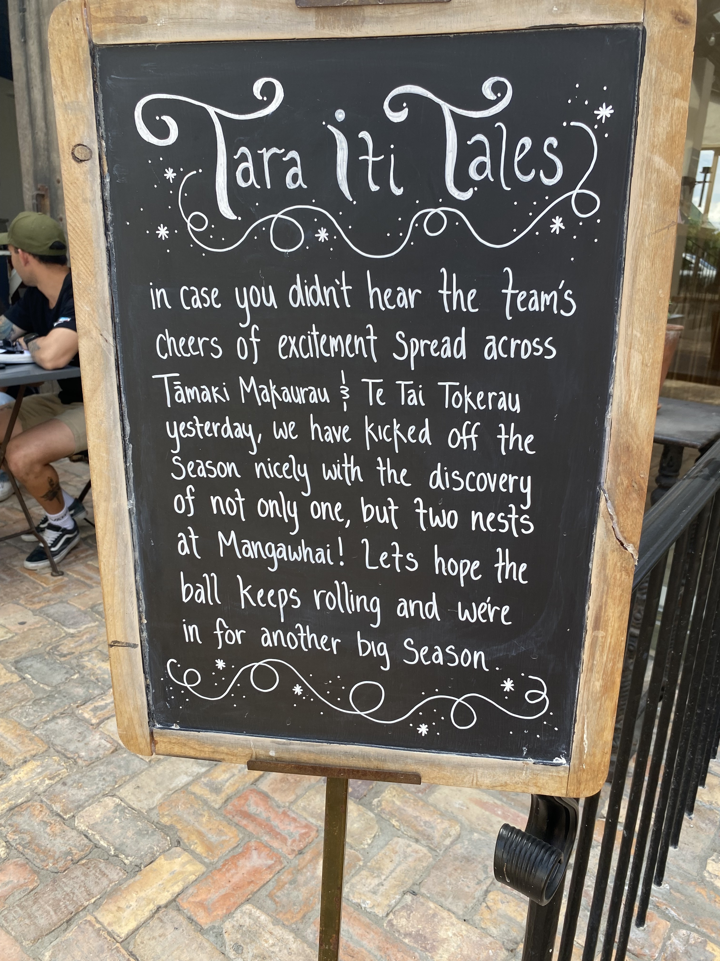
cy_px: 480
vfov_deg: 67.3
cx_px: 360
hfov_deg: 53.1
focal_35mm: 26
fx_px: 721
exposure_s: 1/122
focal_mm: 4.25
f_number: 1.8
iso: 32
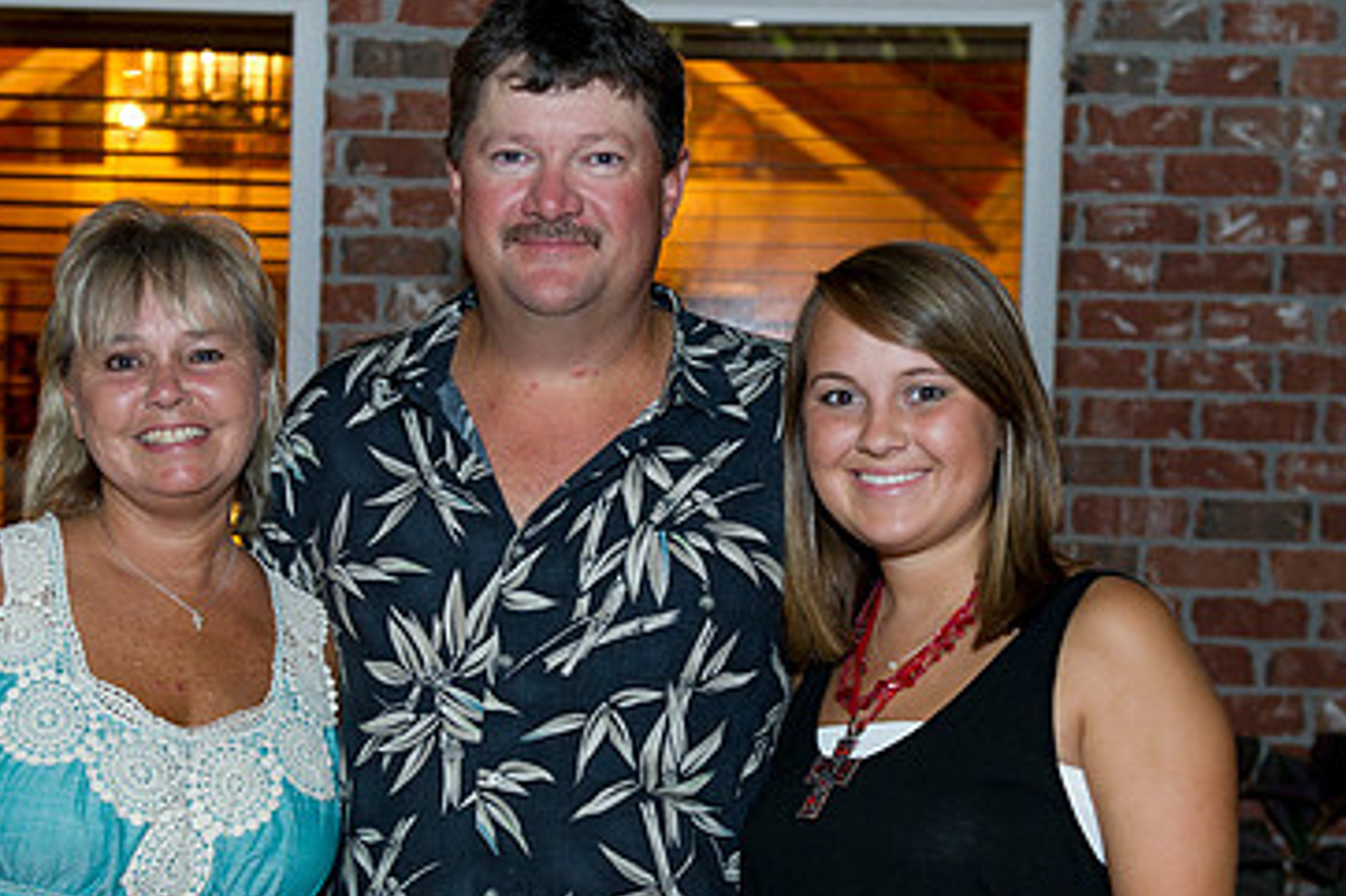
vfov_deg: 18.9
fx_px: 2691
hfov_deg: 28.1
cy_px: 561
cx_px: 606
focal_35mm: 72
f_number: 3.2
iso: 2000
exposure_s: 1/60
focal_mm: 45
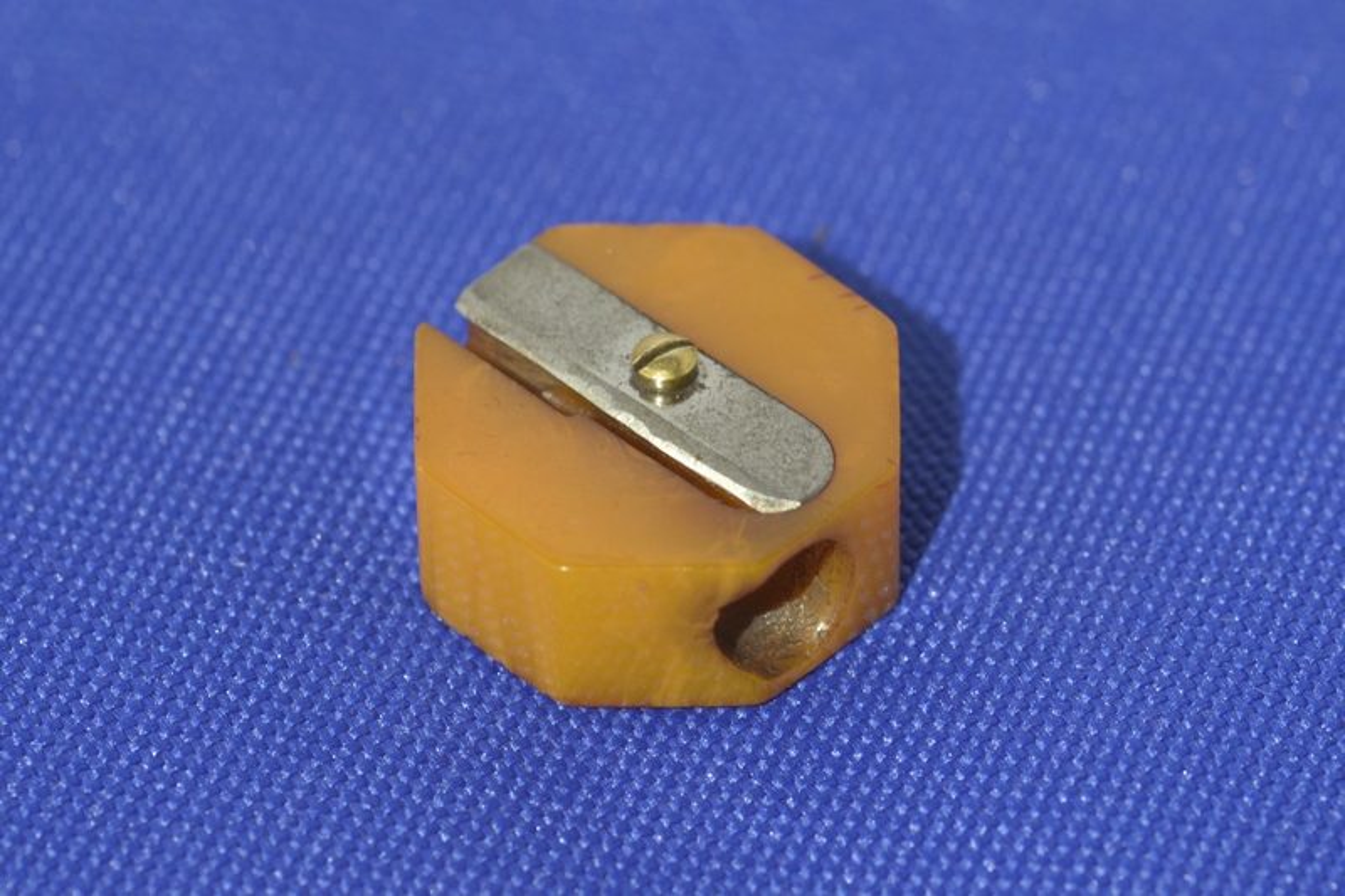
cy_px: 448
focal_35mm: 158
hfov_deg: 13.0
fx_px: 5883
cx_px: 672
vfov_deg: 8.7
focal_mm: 105
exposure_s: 1/80
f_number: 6.3
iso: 400
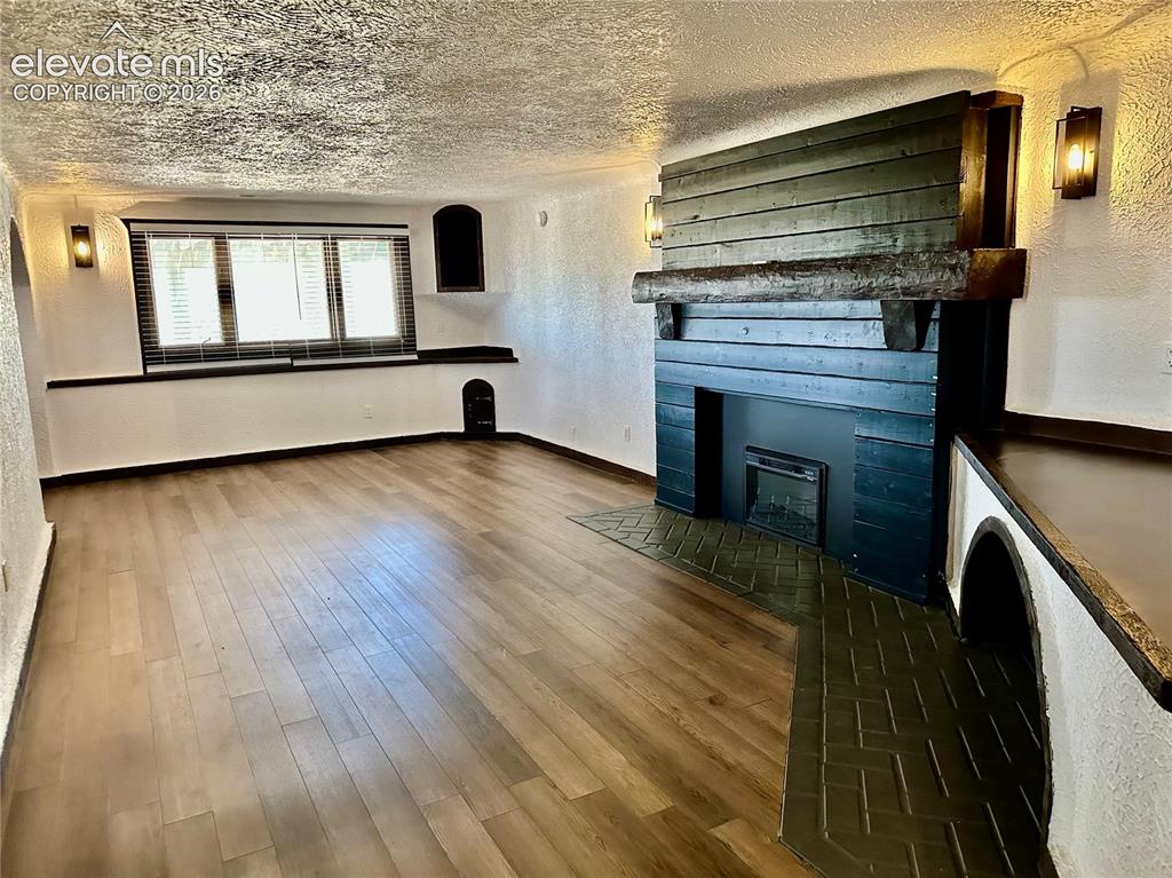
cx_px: 586
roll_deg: +1.8
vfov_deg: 56.8
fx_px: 812
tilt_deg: -9.8
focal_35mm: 24
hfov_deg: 71.6
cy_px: 439
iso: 640
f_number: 1.78
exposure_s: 1/60
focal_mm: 6.86
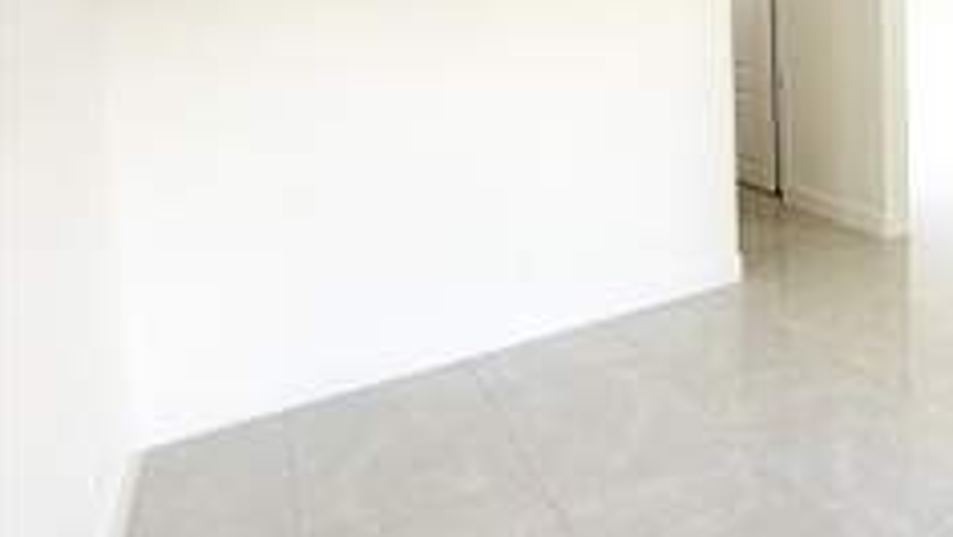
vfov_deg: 35.3
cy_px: 40
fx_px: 784
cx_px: 961
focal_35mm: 31
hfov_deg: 50.2
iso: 125
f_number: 2.2
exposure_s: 1/121
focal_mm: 2.22
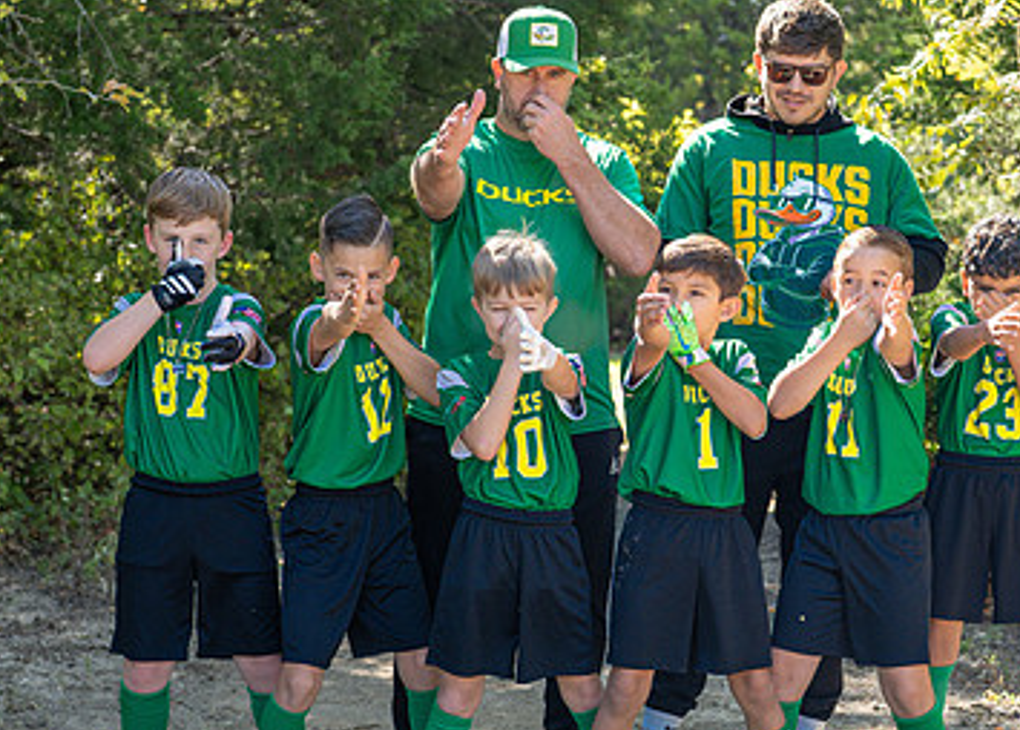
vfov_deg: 14.3
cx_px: 604
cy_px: 399
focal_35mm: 100
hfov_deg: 19.9
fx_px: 2899
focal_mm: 50
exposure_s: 1/320
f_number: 3.2
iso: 125
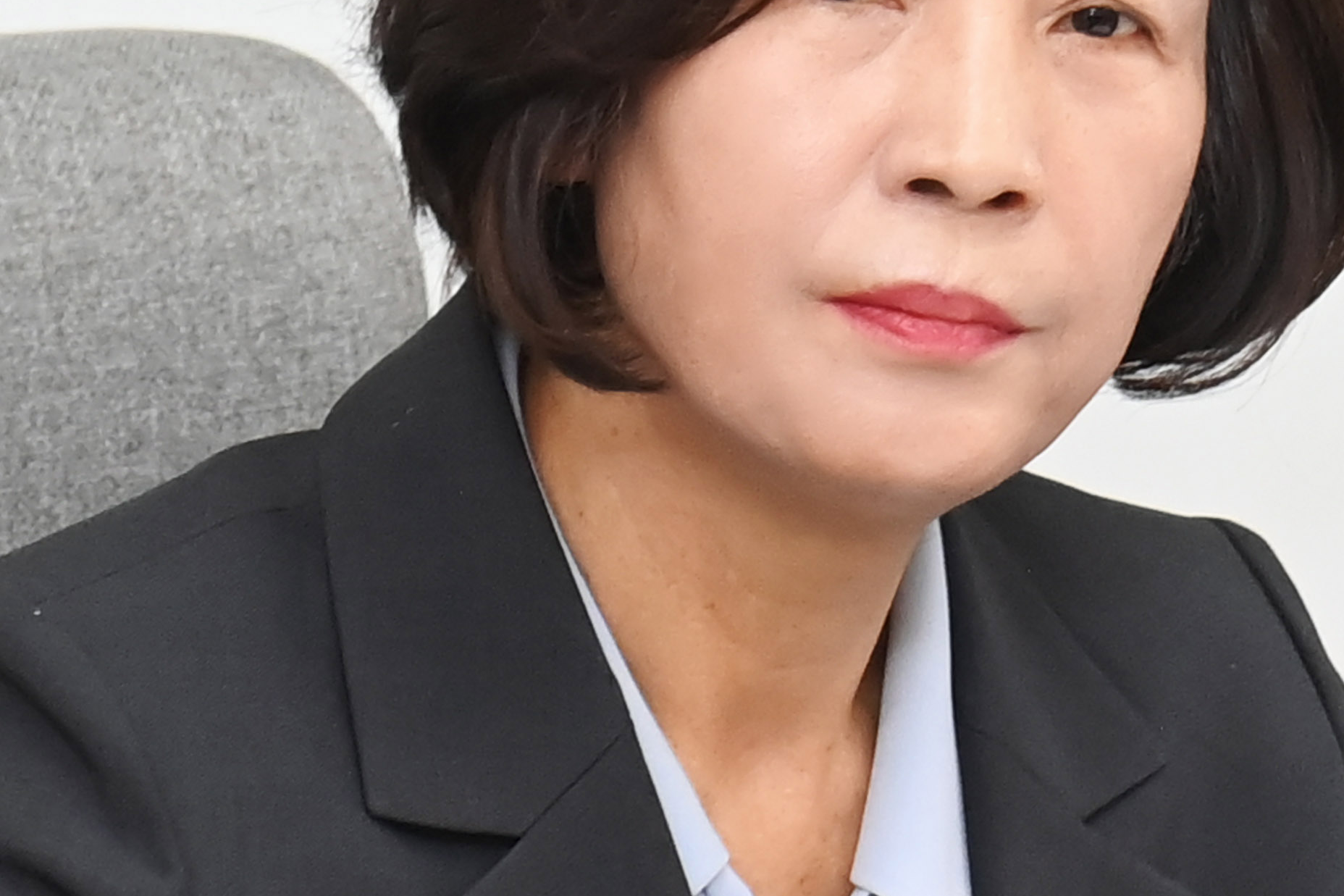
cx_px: 1037
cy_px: 588
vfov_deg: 4.6
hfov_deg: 6.9
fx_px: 11198
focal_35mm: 300
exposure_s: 1/250
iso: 3200
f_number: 6.3
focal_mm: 100
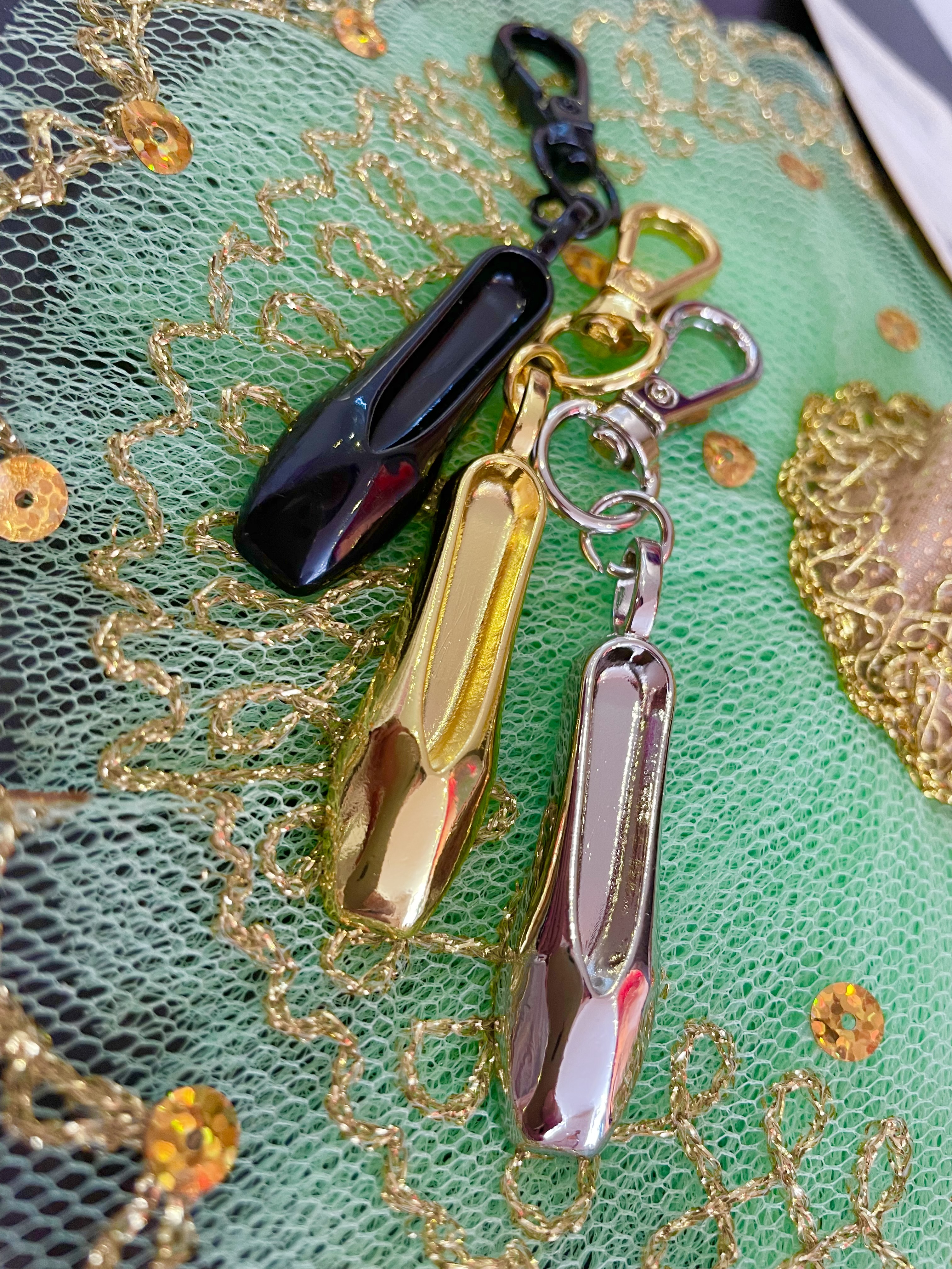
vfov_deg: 67.3
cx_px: 476
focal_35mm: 26
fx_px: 953
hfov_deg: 53.1
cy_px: 634
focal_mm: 4.2
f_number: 1.6
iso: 125
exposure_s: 1/50
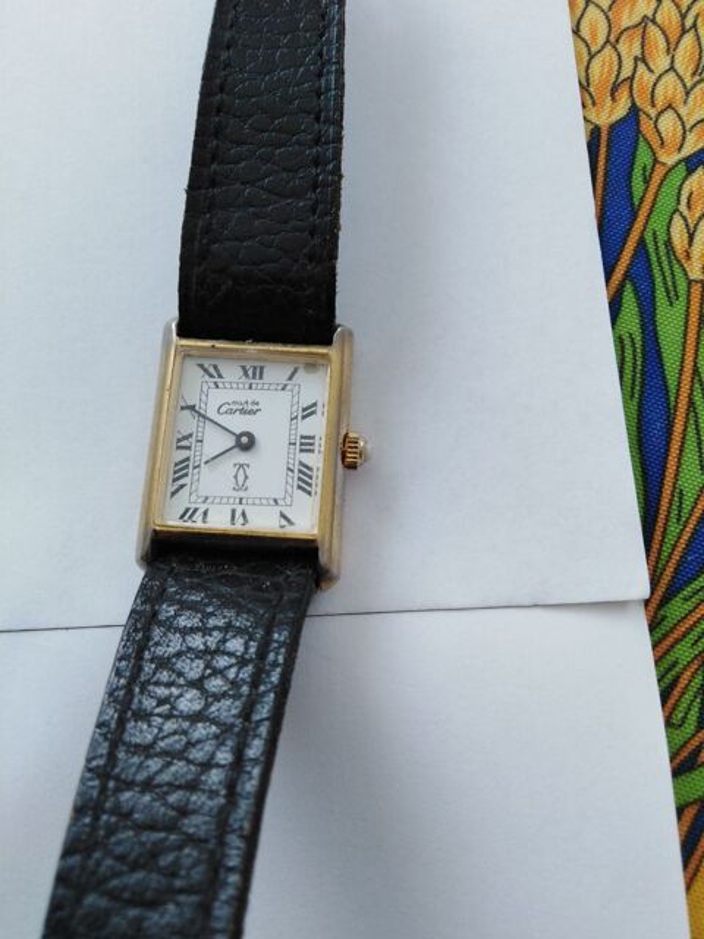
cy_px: 470
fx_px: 705
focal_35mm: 26
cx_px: 352
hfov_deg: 53.1
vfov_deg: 67.3
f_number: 2.2
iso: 102
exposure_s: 1/60
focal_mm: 3.46
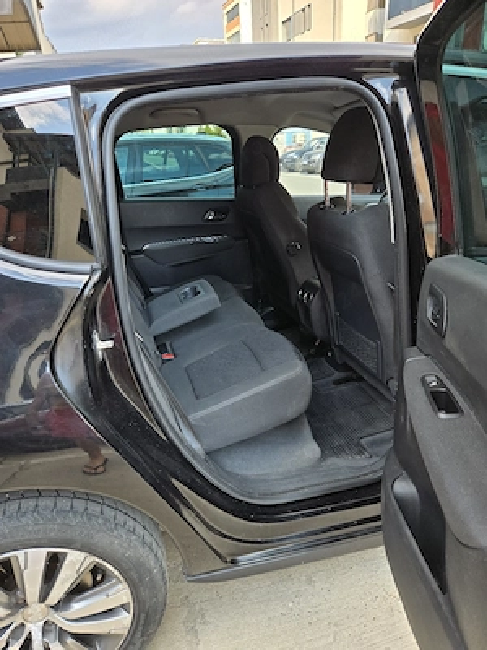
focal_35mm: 23
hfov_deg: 58.9
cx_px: 244
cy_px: 325
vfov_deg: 73.9
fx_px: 431
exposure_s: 1/588
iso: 80
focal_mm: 5.4
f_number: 1.8
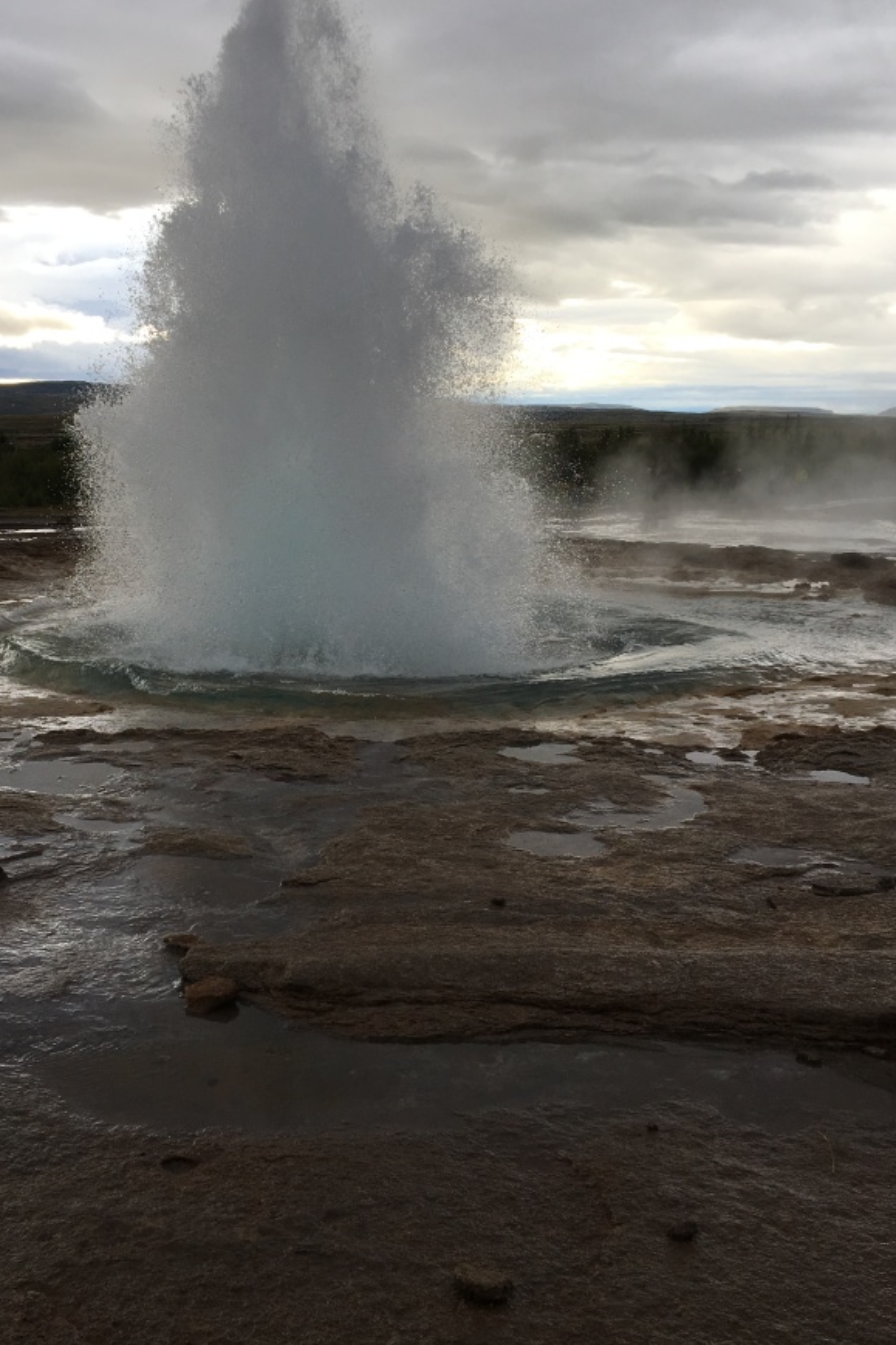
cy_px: 645
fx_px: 1382
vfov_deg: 51.9
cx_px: 362
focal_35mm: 37
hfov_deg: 35.8
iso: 25
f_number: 2.2
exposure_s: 1/420
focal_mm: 4.15
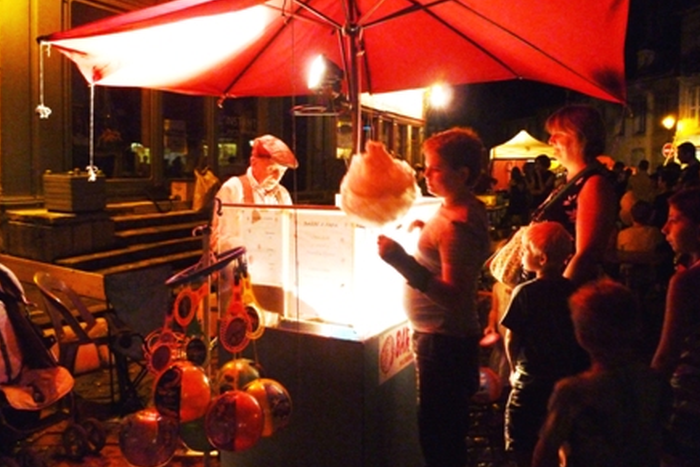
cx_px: 352
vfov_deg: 42.3
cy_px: 218
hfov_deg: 60.3
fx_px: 603
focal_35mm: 31
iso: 800
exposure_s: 1/25
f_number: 3.3
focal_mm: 5.2
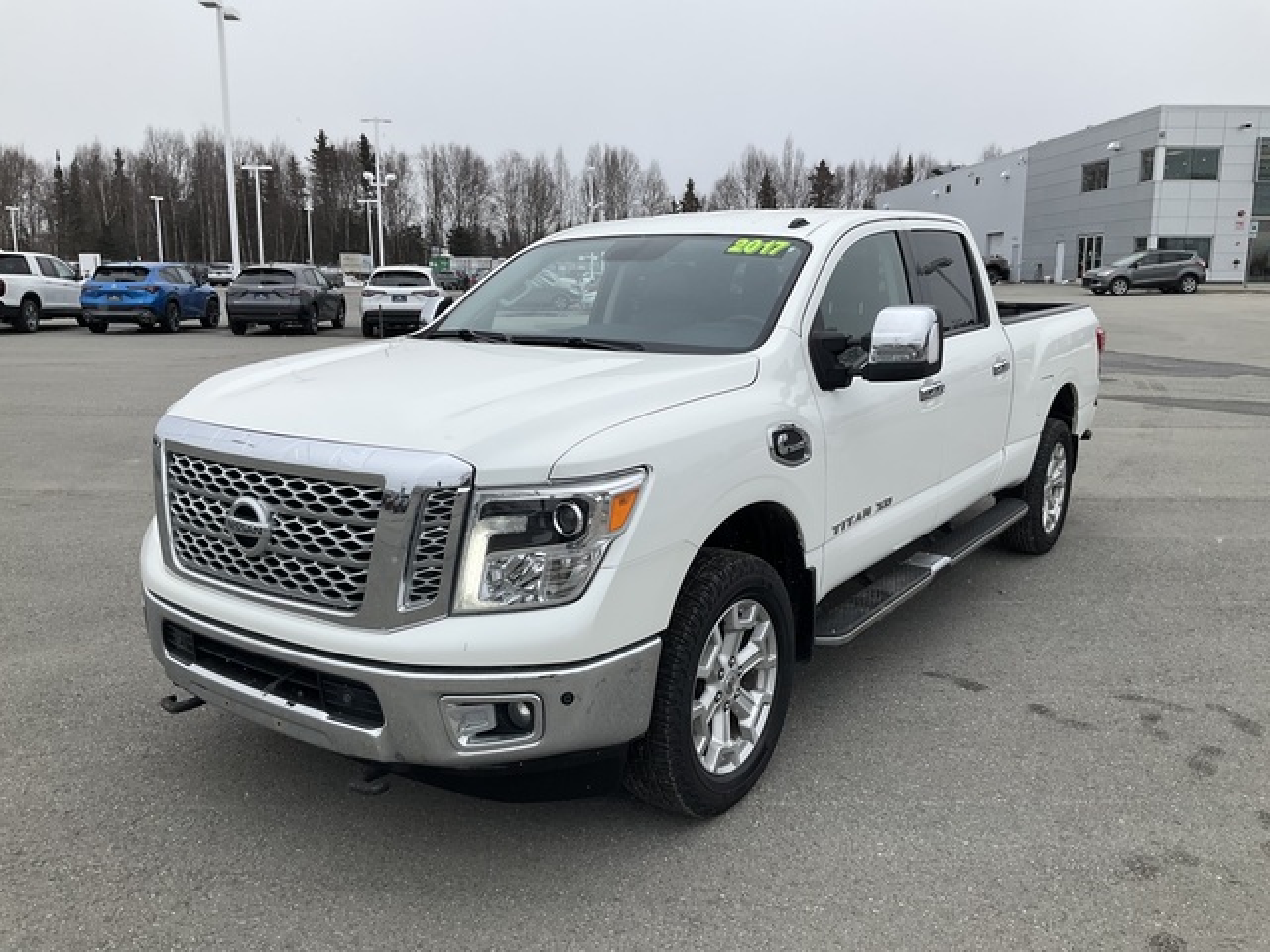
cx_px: 635
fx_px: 1064
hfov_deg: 61.7
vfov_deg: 48.2
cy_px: 476
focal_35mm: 29
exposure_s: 1/1055
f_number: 1.8
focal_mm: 3
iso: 25
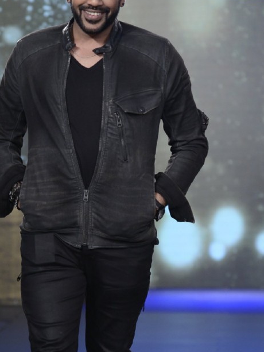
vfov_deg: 6.5
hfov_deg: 4.9
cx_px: 76
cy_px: 246
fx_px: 3111
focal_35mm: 306
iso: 800
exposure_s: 1/250
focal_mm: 122
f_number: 4.5
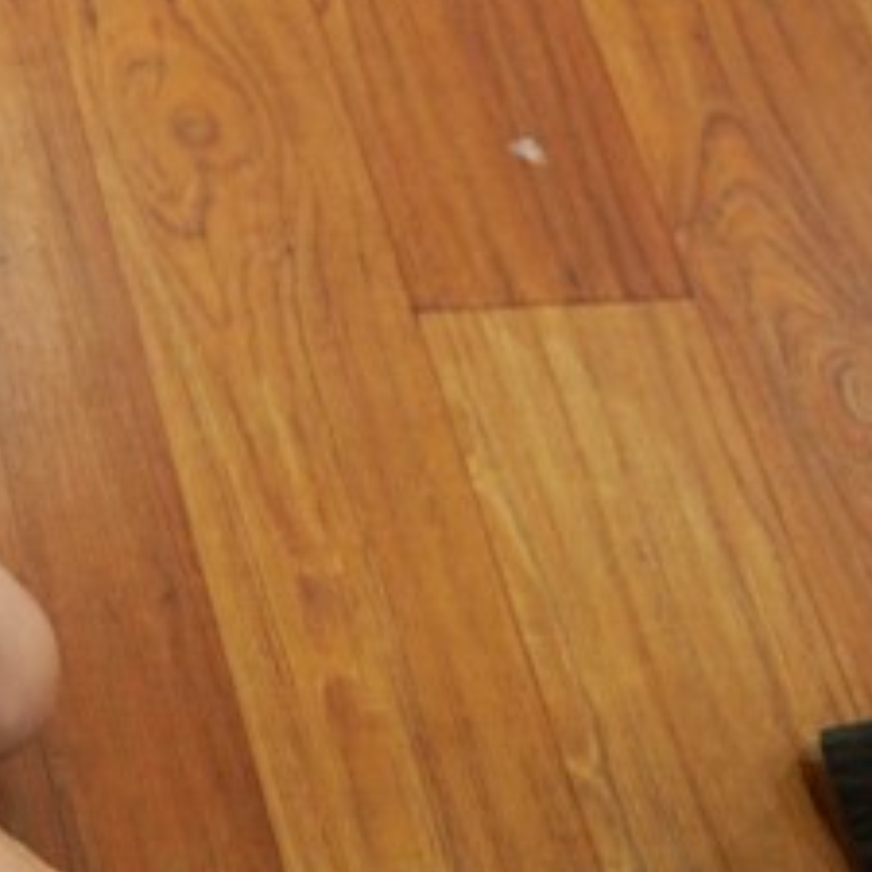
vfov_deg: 14.6
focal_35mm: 119
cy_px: 267
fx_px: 3391
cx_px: -779
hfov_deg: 13.0
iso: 1250
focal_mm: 35
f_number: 4
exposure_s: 1/160
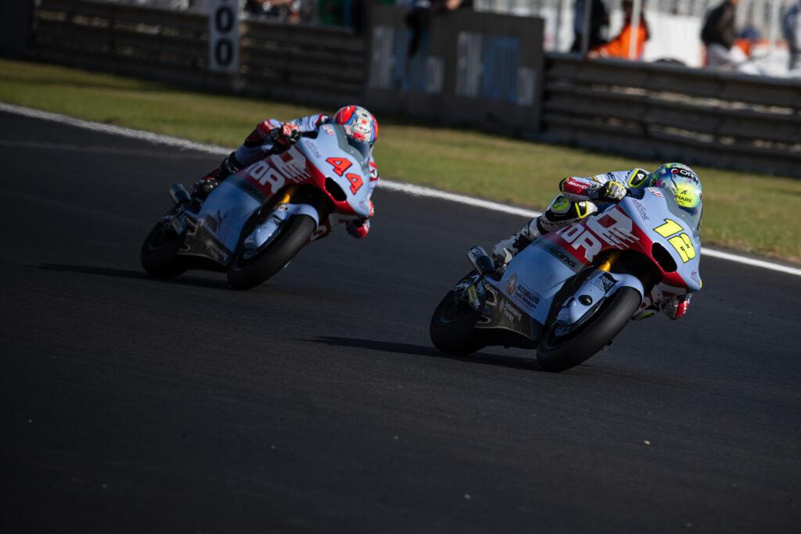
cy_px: 206
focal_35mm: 554
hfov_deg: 3.7
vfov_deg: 2.5
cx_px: 532
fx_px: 12330
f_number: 5
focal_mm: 400
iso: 125
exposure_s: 1/1600
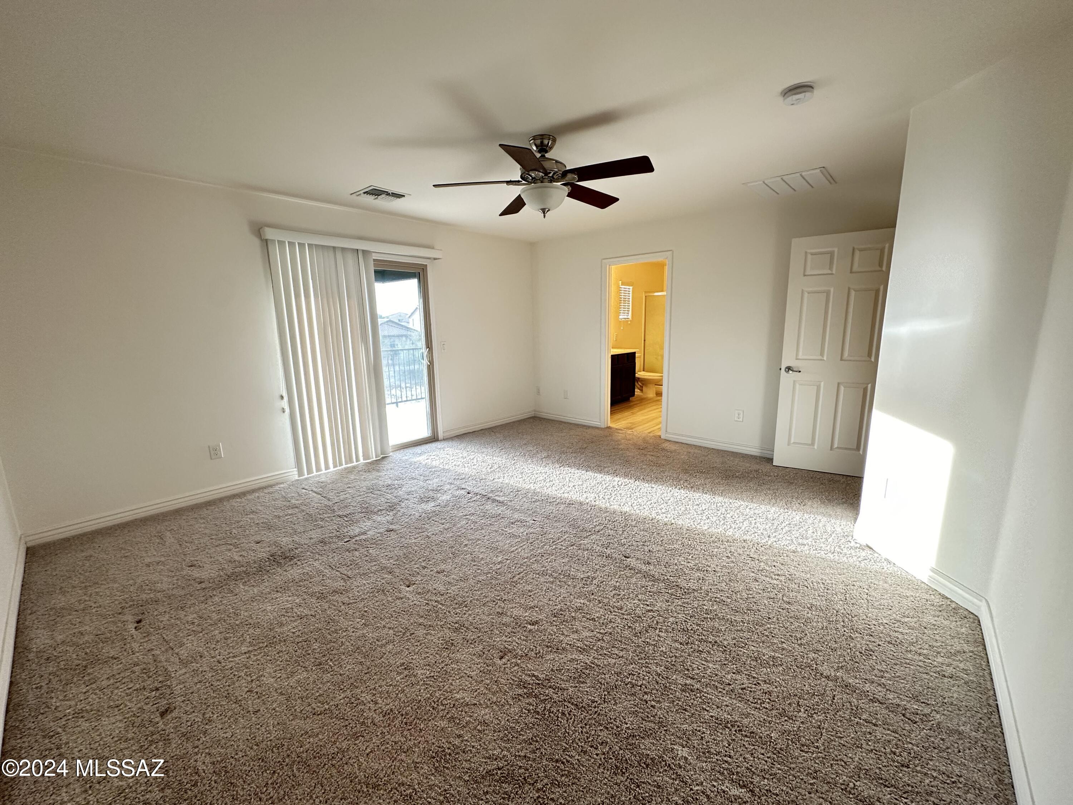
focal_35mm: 14
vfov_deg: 85.7
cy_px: 402
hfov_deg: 102.1
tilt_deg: -10.3
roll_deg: +1.1
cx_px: 536
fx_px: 434
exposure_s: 1/60
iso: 200
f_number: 2.2
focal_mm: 2.22
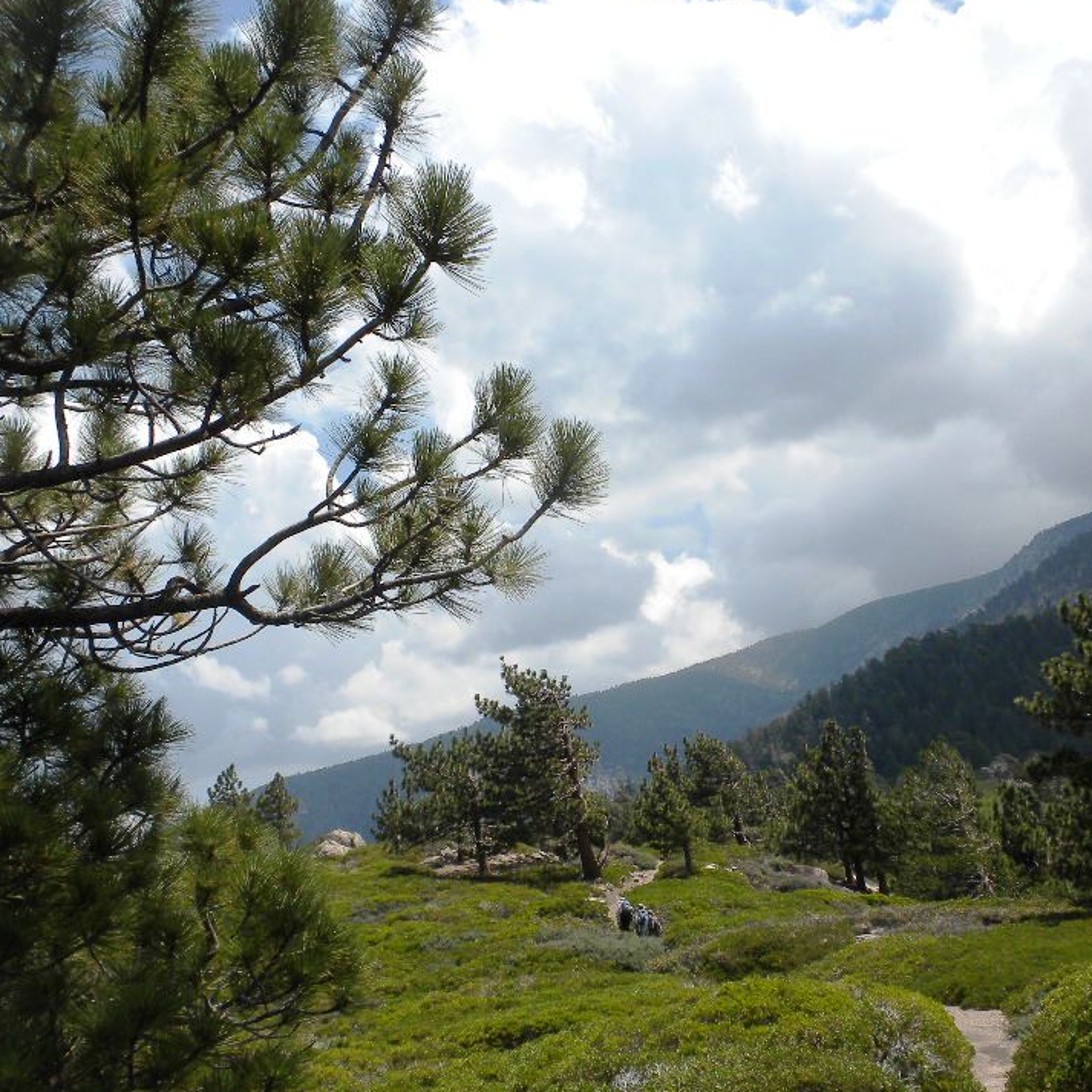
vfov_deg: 36.1
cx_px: 622
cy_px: 568
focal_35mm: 47
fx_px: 1677
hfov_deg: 36.0
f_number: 10
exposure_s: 1/130
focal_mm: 6.6
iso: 64
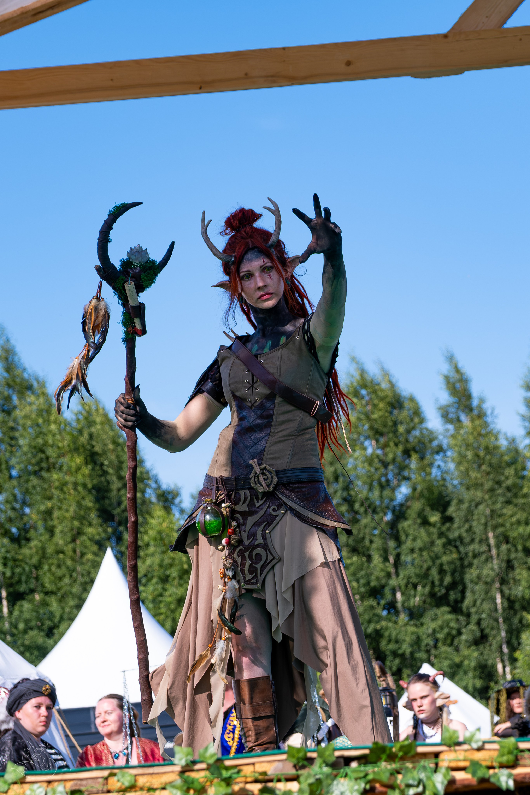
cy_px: 398
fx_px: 2750
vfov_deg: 16.5
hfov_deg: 11.0
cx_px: 397
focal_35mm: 125
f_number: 4.5
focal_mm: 55
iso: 160
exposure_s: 1/1000
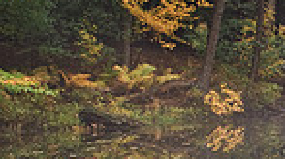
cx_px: 469
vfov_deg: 8.2
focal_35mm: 145
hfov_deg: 13.7
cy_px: 190
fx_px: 1094
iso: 400
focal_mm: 35
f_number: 8
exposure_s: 1/60
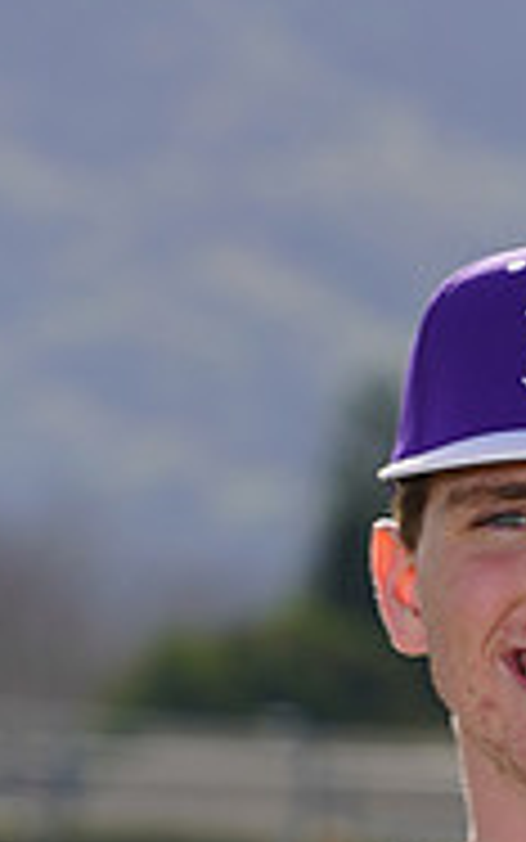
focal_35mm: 714
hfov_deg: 1.8
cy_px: 1243
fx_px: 16364
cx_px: 560
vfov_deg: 2.9
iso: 100
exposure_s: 1/250
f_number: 9
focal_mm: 226
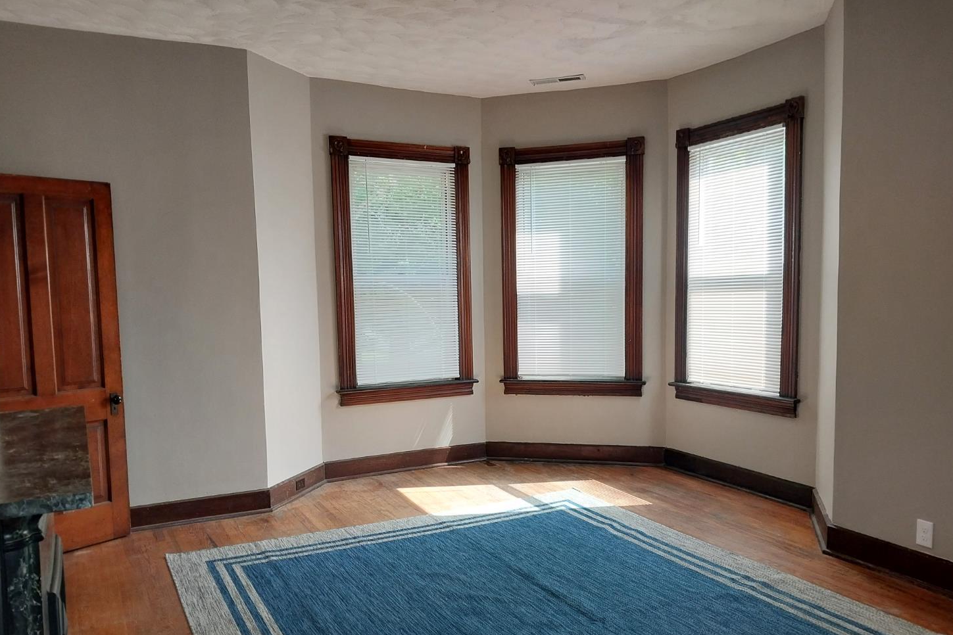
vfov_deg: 46.3
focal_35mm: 28
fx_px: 741
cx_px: 487
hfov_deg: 65.5
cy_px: 346
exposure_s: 1/60
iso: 80
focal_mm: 4
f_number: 1.8
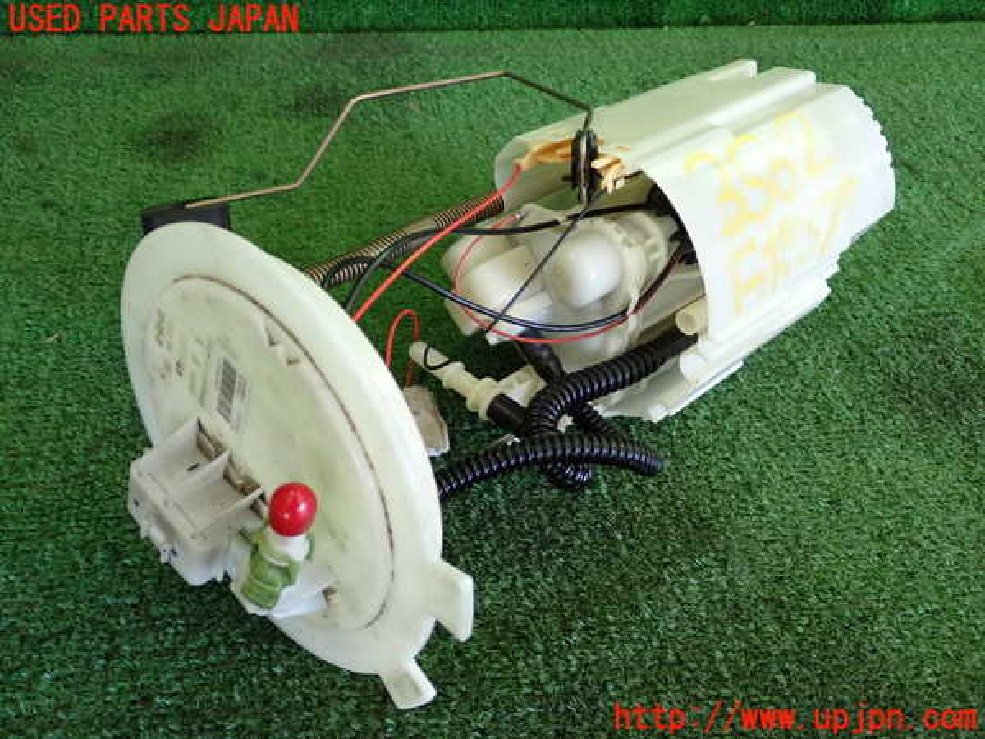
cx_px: 492
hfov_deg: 49.0
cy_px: 370
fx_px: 1081
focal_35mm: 38
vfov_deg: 37.7
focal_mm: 6.83
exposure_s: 1/125
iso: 400
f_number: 2.7
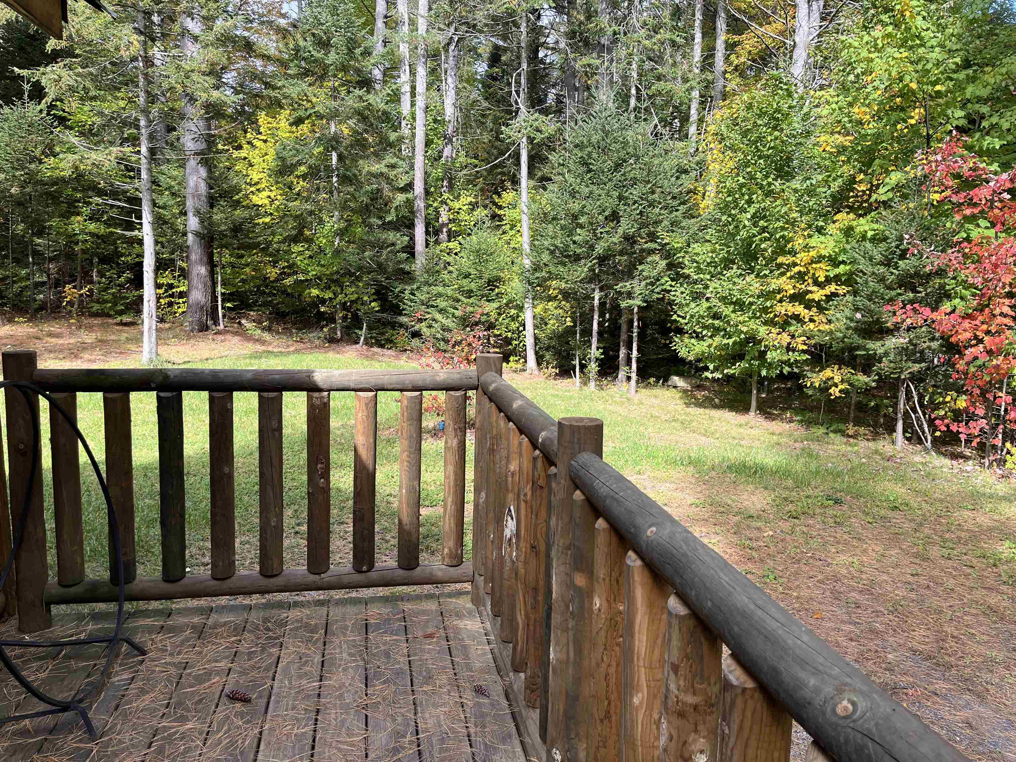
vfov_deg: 53.1
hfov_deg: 67.3
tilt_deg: -7.6
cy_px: 381
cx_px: 508
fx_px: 763
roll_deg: -1.4
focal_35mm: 26
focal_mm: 5.1
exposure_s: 1/618
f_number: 1.6
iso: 50
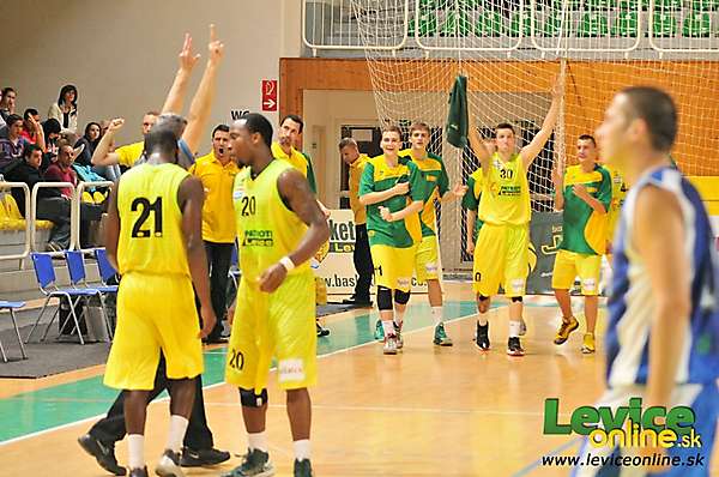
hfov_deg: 13.1
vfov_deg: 8.7
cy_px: 238
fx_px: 3141
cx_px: 360
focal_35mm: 158
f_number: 4.2
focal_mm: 105
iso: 2500
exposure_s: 1/200
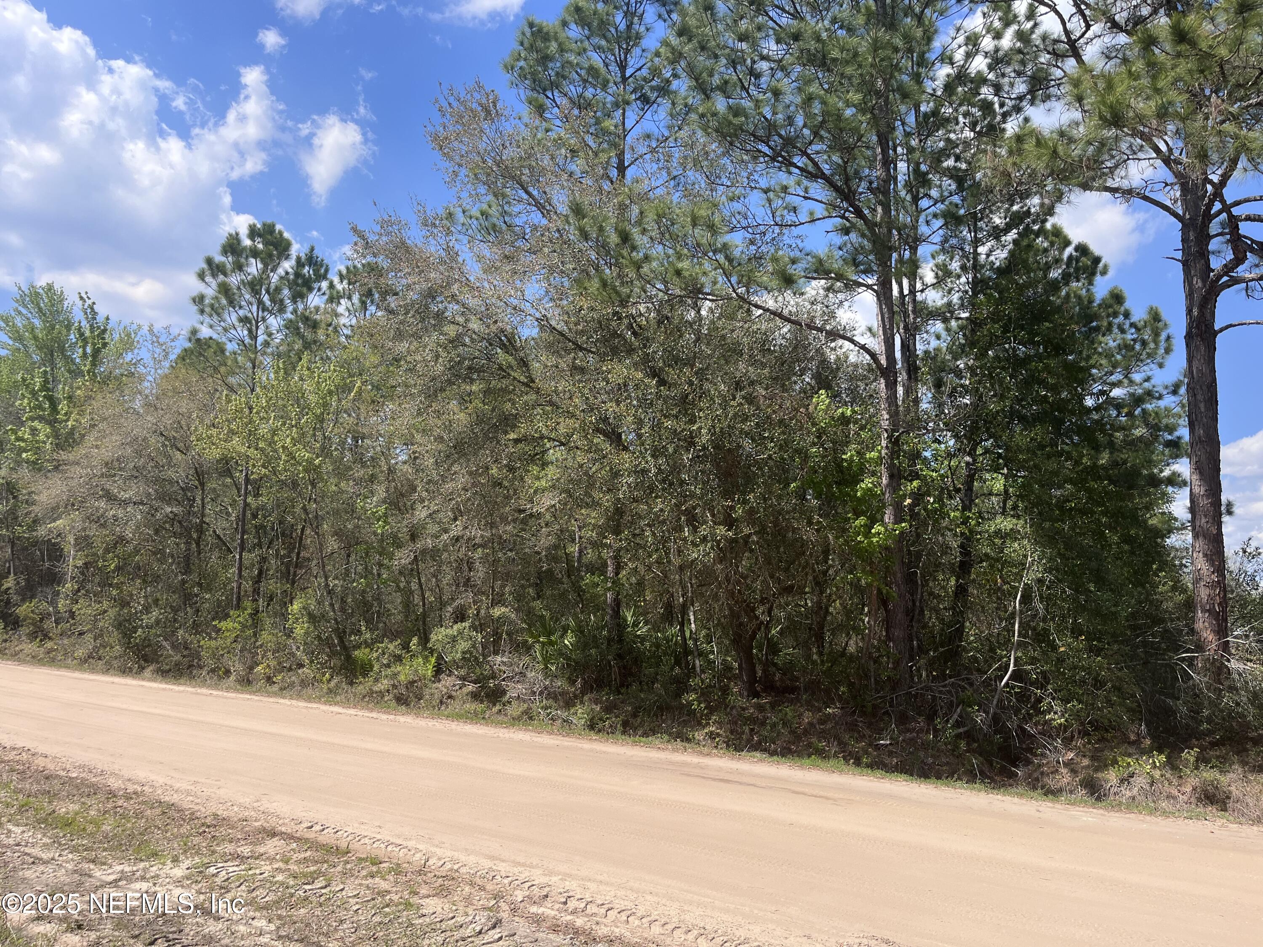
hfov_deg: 67.3
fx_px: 949
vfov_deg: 53.1
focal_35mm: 26
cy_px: 474
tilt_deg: +7.4
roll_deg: -2.7
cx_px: 632
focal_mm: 5.1
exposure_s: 1/2755
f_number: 1.6
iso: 50
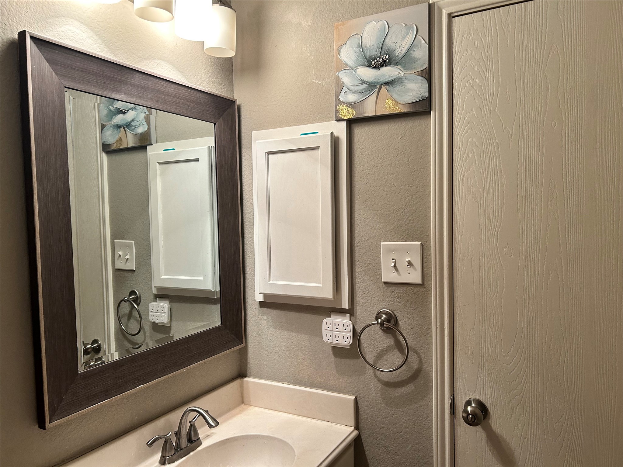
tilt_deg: -2.4
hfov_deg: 67.3
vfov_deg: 53.1
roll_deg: +0.9
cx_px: 312
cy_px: 234
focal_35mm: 26
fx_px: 468
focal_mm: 5.7
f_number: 1.5
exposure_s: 1/60
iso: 125
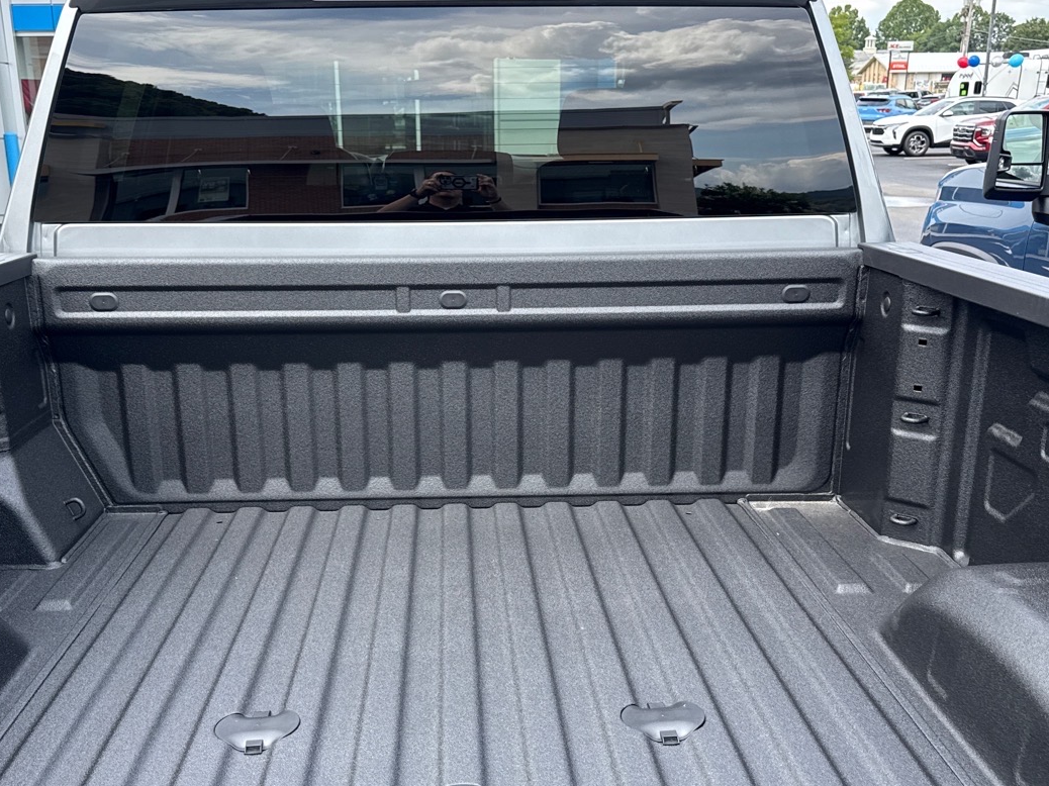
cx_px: 482
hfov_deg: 50.1
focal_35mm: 37
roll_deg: +1.2
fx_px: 1121
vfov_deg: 38.5
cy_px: 460
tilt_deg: -18.0
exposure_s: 1/992
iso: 100
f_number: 1.78
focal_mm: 6.76
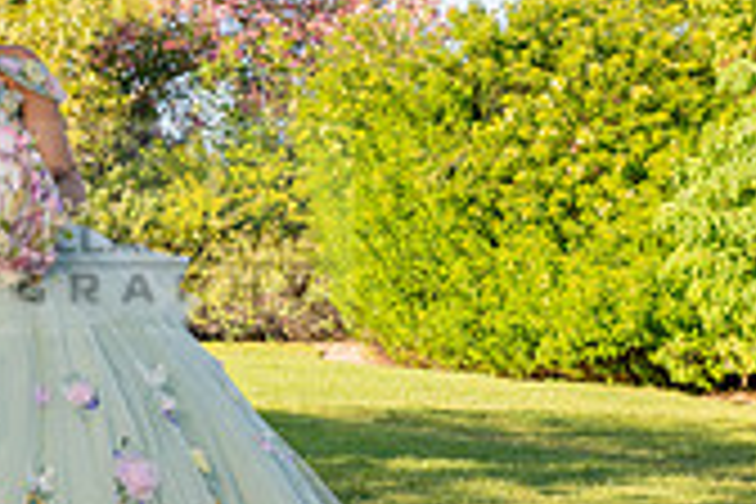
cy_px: 227
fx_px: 1995
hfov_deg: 20.7
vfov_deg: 14.4
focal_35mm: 95
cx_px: -27
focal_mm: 27.5
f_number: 7.1
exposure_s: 1/200
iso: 200
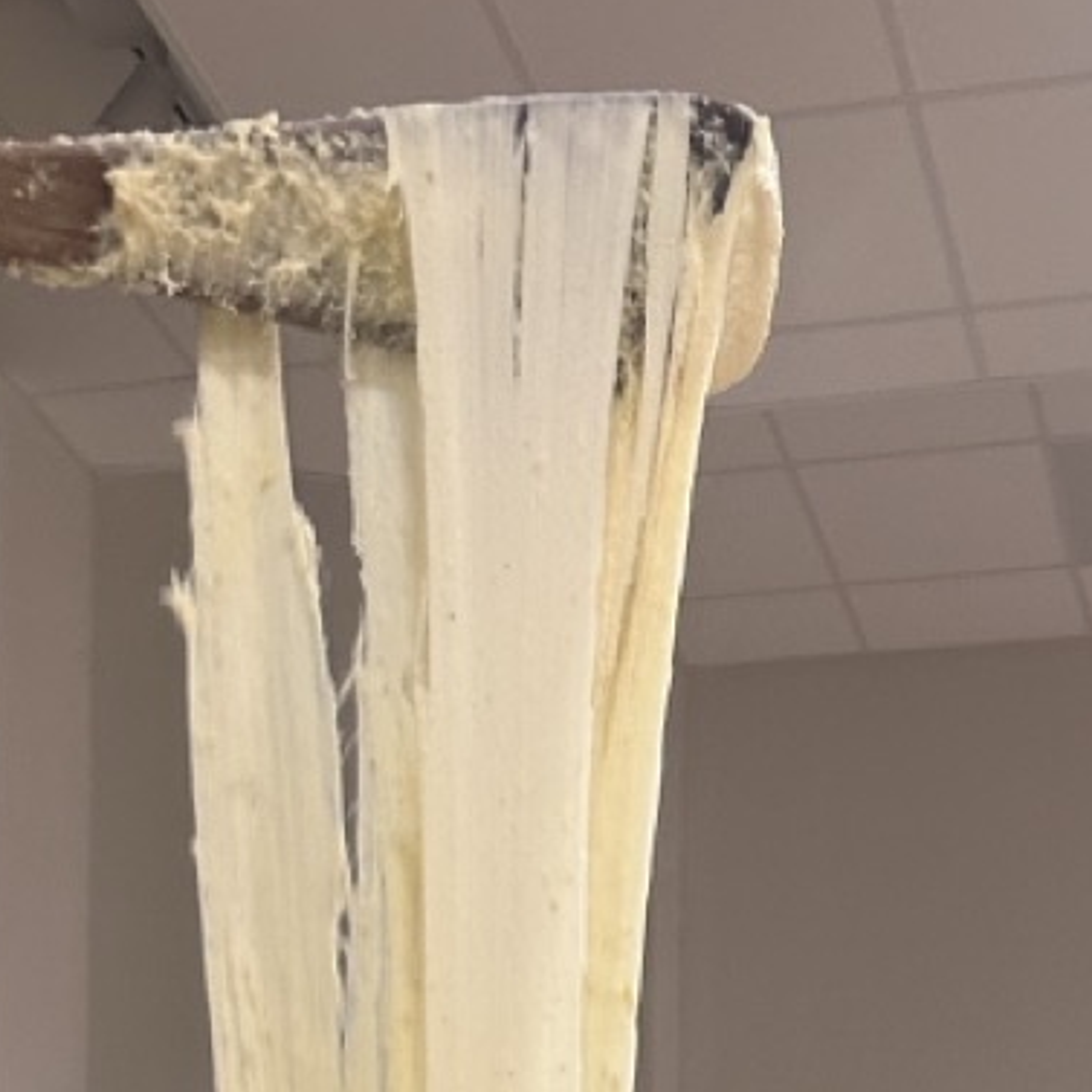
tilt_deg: -0.2
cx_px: 797
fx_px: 2570
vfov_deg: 19.4
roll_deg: +0.5
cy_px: 1836
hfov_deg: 23.8
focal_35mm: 72
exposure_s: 1/50
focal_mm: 6.86
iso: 200
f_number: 1.78
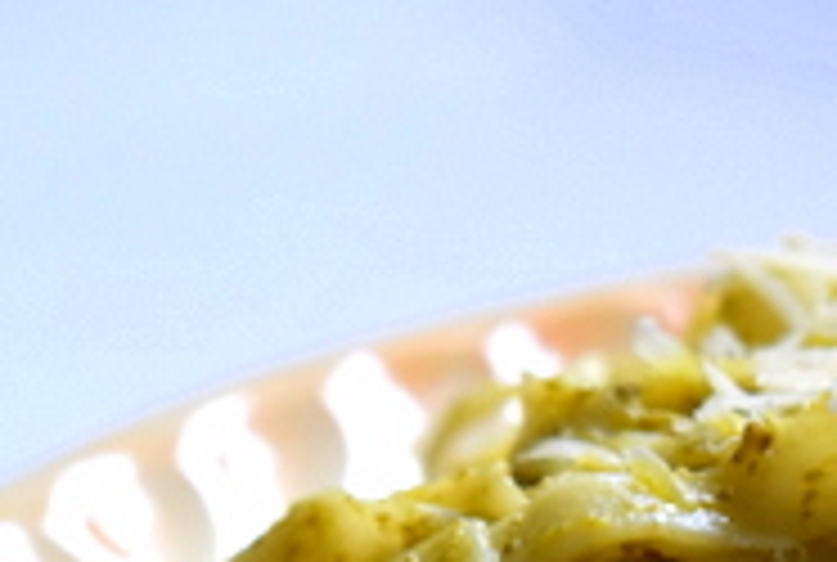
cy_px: 566
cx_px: 648
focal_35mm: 185
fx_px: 4312
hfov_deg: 11.1
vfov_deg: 7.4
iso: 720
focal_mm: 46
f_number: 5.3
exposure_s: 1/60
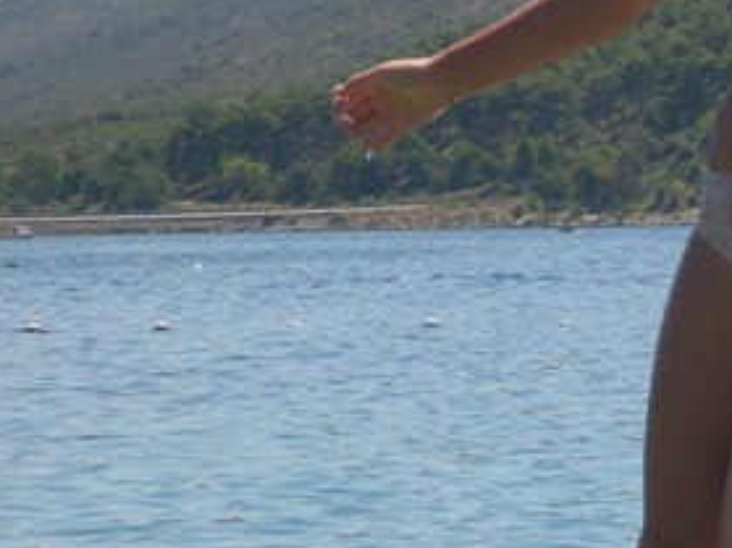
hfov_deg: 6.0
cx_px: 937
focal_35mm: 327
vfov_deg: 4.5
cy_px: 362
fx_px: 6912
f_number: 5.2
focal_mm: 18.9
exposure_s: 1/500
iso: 80
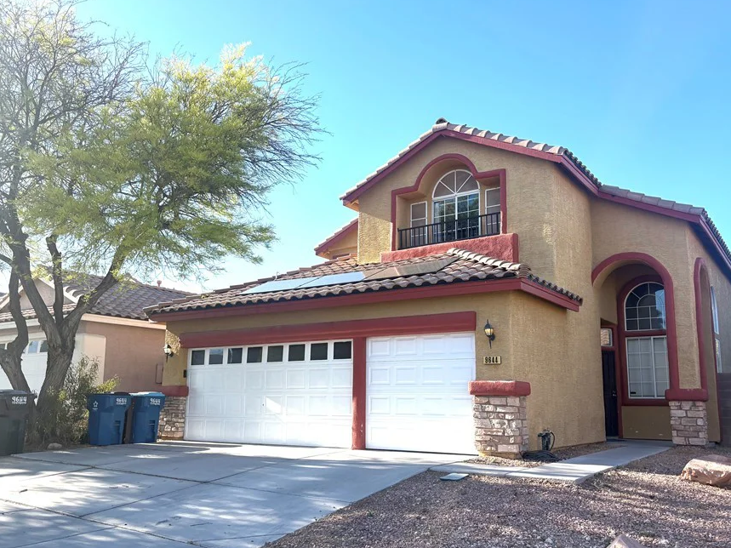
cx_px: 369
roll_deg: +0.7
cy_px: 300
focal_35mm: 31
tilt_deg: +9.0
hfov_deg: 58.4
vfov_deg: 45.4
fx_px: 655
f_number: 1.6
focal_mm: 5.96
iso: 50
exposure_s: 1/1706
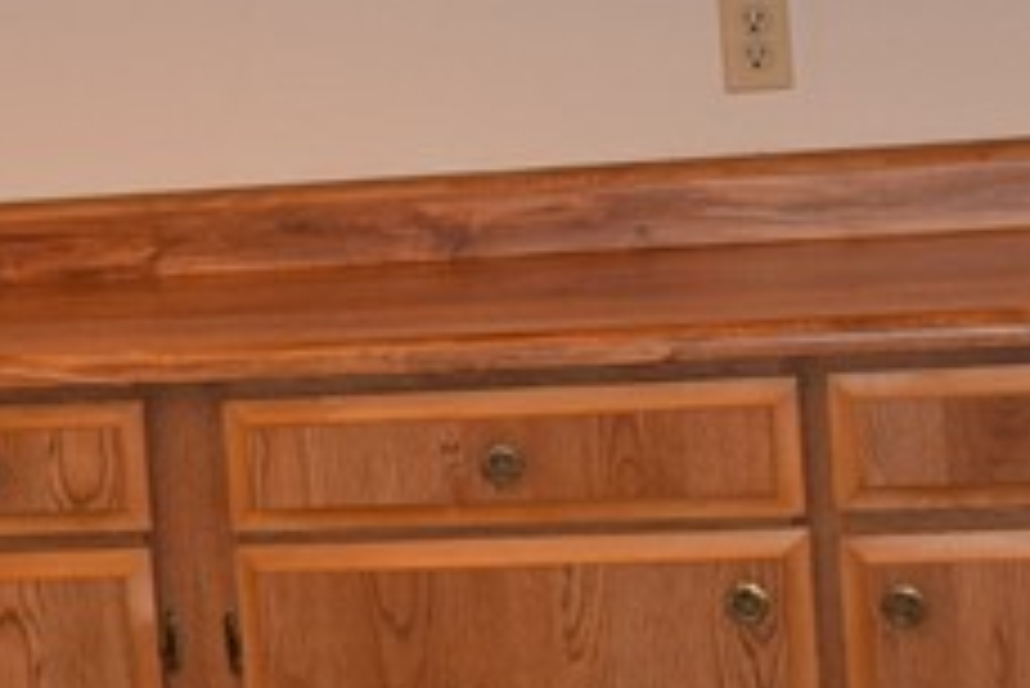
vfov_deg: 10.7
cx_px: -450
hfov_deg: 15.0
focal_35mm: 128
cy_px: 256
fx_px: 3664
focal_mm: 18
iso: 800
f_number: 5
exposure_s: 1/100
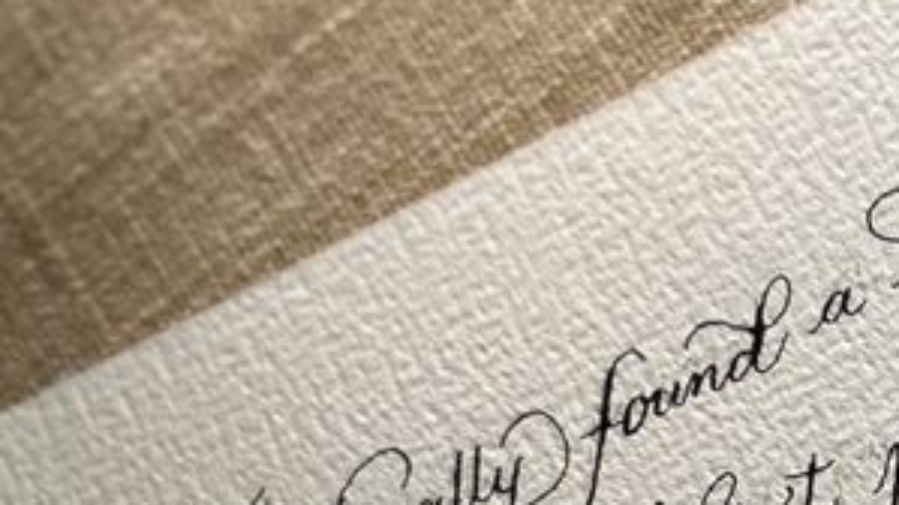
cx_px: 1179
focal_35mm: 101
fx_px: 2407
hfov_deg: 19.5
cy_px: 855
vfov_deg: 11.3
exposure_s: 1/92
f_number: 1.5
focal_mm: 5.7
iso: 125
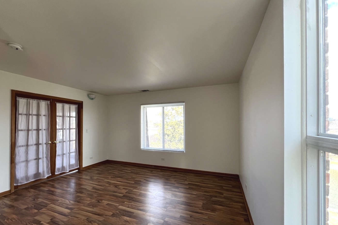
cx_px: 167
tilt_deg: -0.9
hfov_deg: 104.2
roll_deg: +0.0
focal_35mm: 14
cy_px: 127
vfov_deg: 80.8
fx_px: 131
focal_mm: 1.57
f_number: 1.8
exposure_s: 1/99
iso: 50
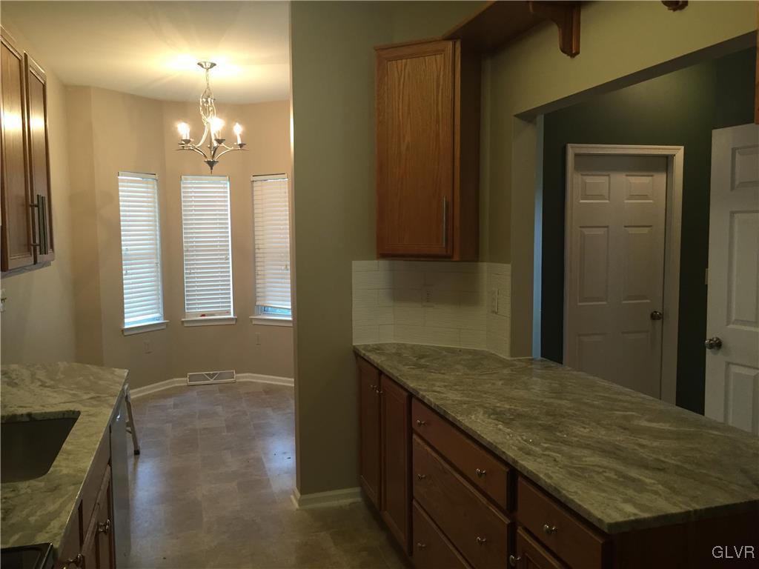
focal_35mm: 29
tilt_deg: -4.4
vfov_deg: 48.2
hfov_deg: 61.7
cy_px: 284
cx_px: 380
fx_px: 636
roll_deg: +0.0
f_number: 2.2
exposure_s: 1/30
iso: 100
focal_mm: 4.15
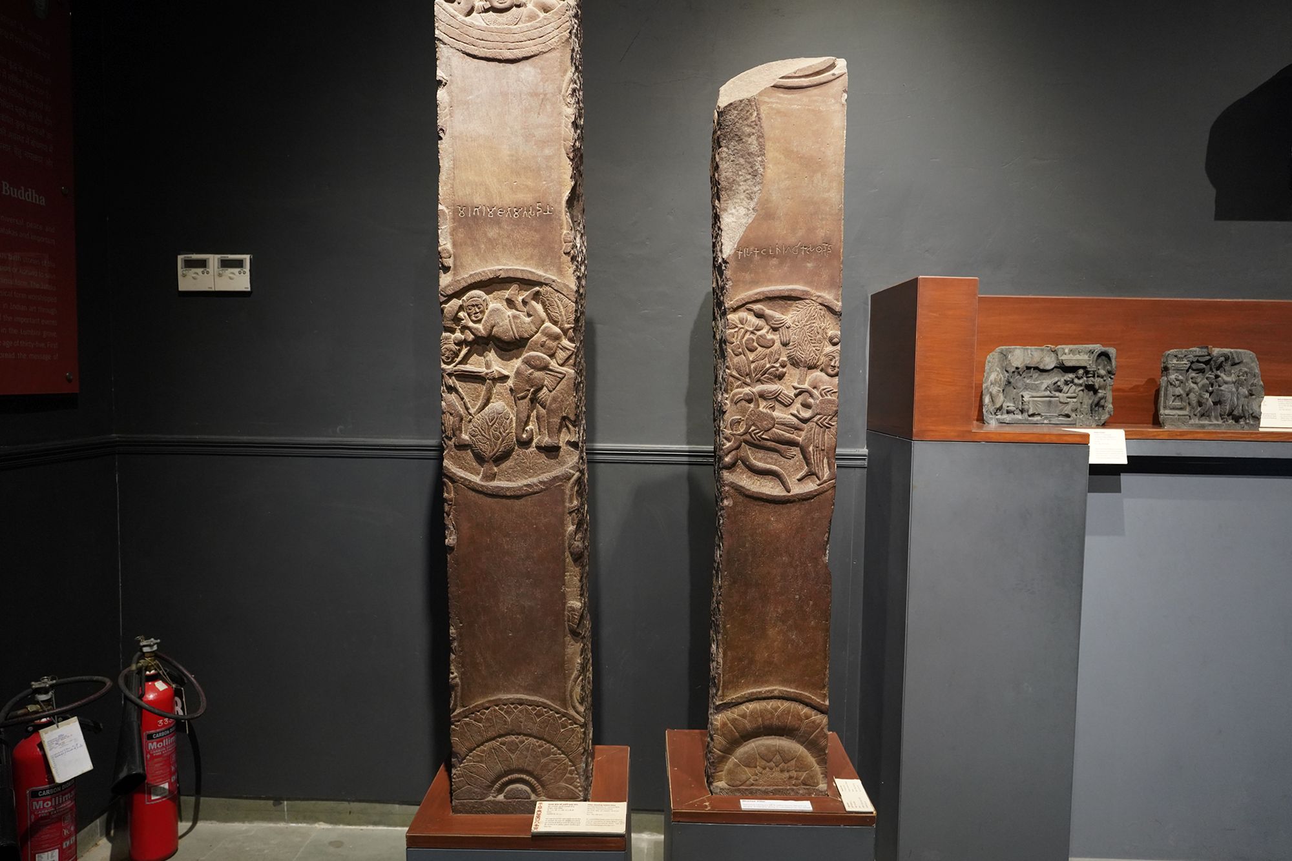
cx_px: 646
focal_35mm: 24
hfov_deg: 73.7
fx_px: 861
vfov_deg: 53.1
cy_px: 430
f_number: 4.5
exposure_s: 1/80
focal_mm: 24
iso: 3200
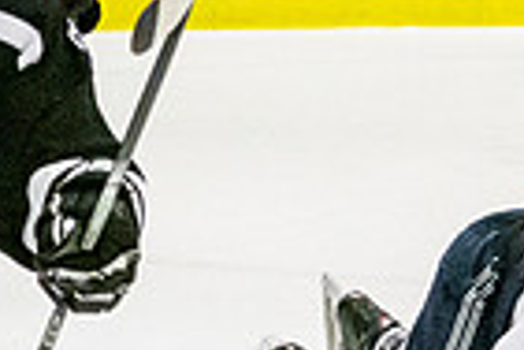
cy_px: 158
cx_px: -368
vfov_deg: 3.9
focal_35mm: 355
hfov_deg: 5.7
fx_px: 5167
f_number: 4
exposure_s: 1/2500
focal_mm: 40
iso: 7200
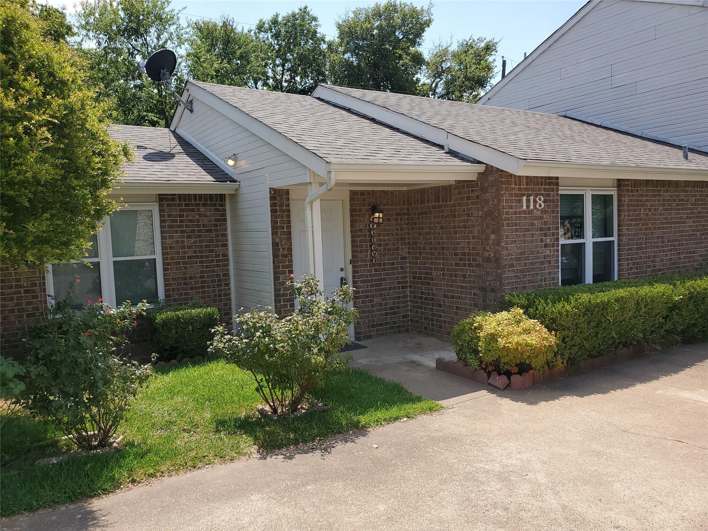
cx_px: 354
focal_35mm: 26
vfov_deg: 53.1
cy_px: 266
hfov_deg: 67.3
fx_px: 532
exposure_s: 1/1161
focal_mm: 4.3
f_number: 2.4
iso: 50
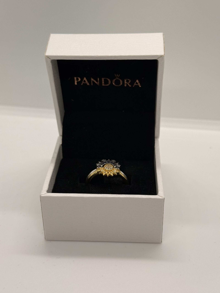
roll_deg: +2.3
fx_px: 407
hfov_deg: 30.3
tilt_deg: -30.3
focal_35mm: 48
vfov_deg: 39.7
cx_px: 110
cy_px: 146
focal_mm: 6.76
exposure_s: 1/379
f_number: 1.78
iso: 64
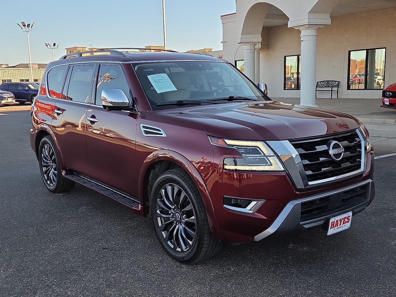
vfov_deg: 38.7
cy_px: 148
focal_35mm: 37
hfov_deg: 50.1
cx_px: 198
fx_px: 423
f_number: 1.8
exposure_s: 1/625
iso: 25
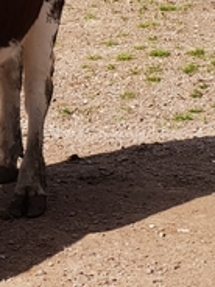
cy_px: -20
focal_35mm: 170
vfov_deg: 11.5
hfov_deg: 8.4
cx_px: -173
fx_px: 1408
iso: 50
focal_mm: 4.3
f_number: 2.4
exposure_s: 1/1242
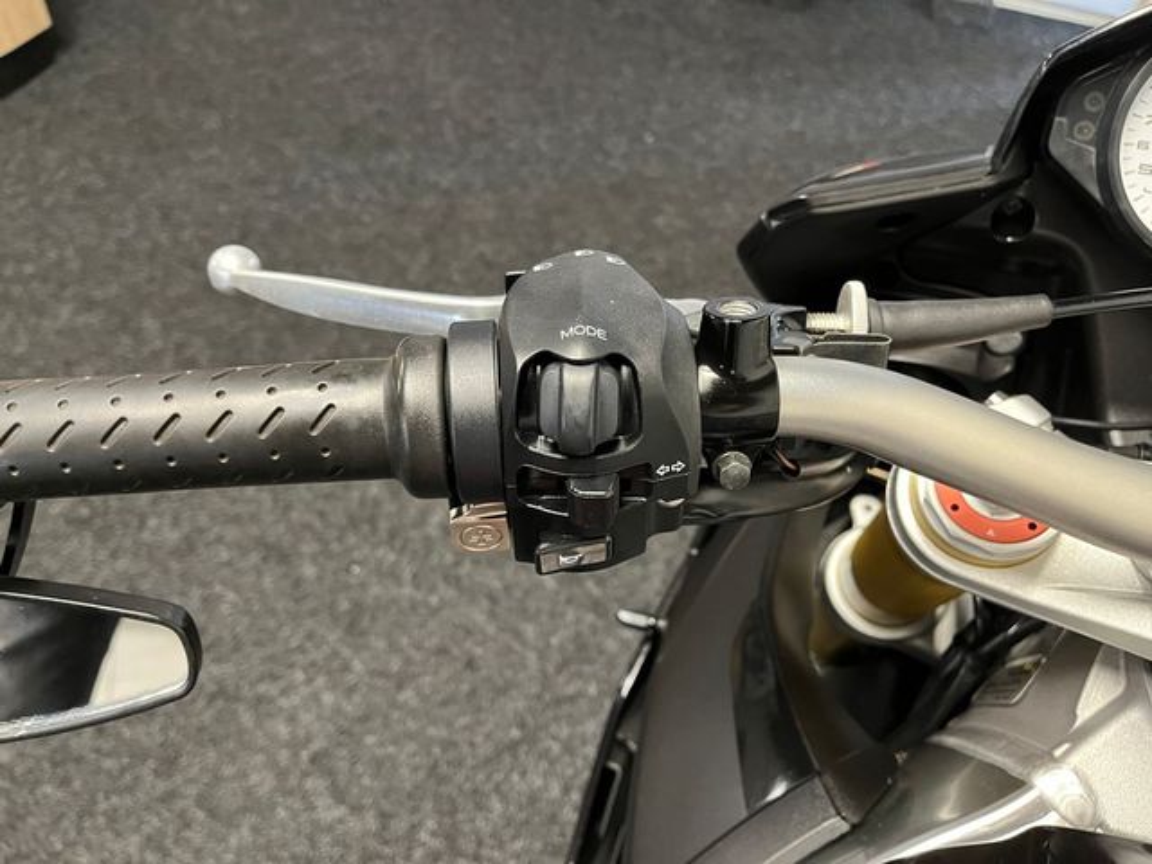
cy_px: 432
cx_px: 576
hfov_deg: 67.3
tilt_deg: -49.2
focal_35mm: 26
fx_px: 865
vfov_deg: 53.1
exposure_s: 1/50
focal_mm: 5.1
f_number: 1.6
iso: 500
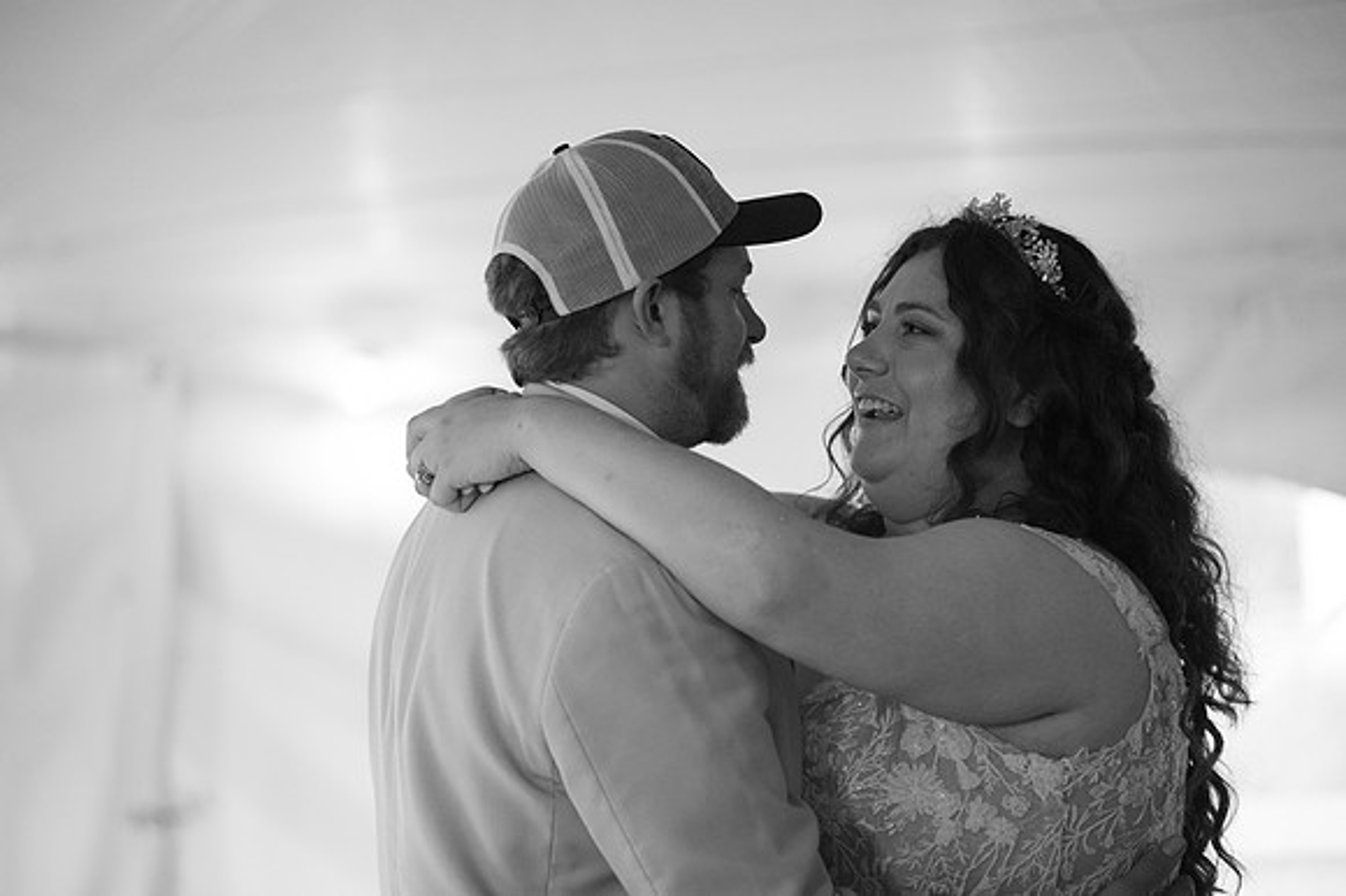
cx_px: 673
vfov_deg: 8.3
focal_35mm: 165
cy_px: 448
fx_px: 6165
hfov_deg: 12.5
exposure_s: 1/250
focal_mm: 165
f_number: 2.8
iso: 3200
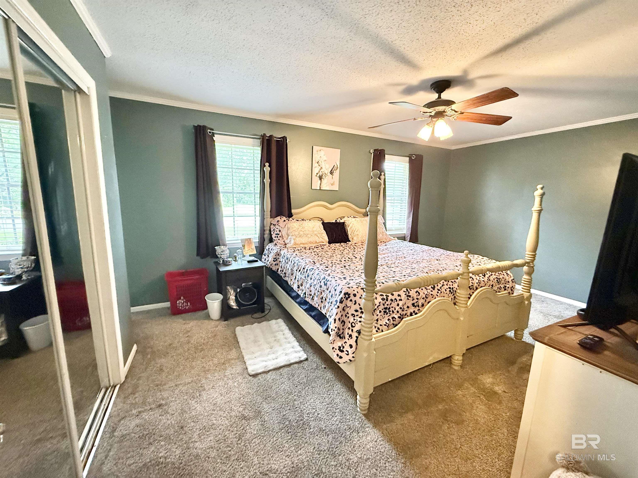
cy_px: 239
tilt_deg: -9.4
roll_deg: -1.5
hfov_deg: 102.1
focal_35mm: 14
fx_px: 258
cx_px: 319
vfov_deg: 85.7
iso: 800
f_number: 2.2
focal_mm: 2.22
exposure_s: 1/60
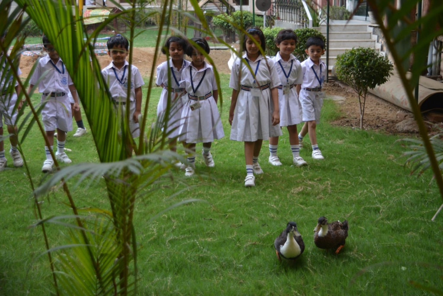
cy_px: 148
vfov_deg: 25.8
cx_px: 222
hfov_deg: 37.8
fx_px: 646
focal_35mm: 52
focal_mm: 35
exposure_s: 1/640
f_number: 4.5
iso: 800
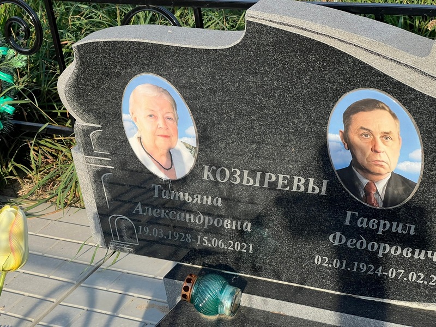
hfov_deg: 25.3
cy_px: 164
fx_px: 970
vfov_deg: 19.1
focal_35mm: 77
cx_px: 218
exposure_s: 1/558
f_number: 2.8
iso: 32
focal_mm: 9
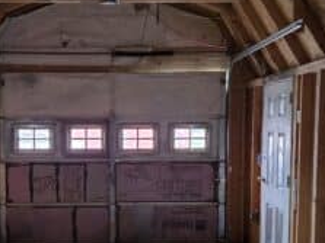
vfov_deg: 23.5
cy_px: 157
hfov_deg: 31.0
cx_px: 109
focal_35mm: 62
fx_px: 582
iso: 1250
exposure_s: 1/60
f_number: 1.8
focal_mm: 5.4
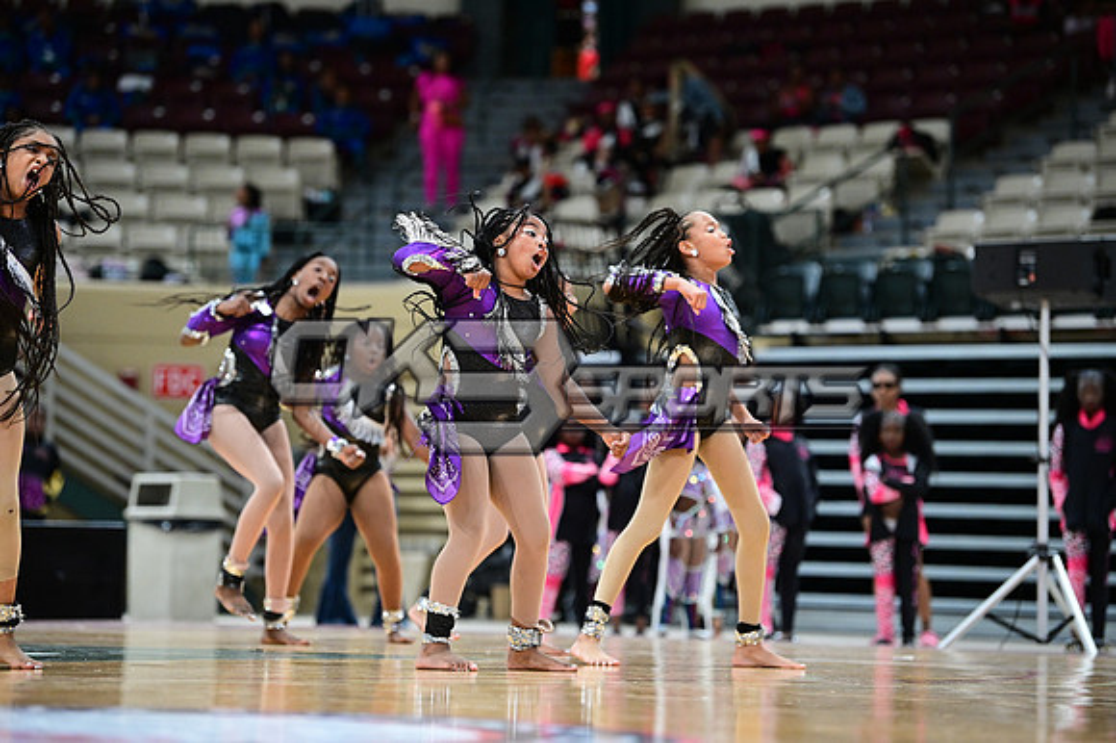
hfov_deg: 13.7
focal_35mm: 150
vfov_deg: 9.1
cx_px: 558
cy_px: 372
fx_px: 4647
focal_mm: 150
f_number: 3.2
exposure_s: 1/1000
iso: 6400
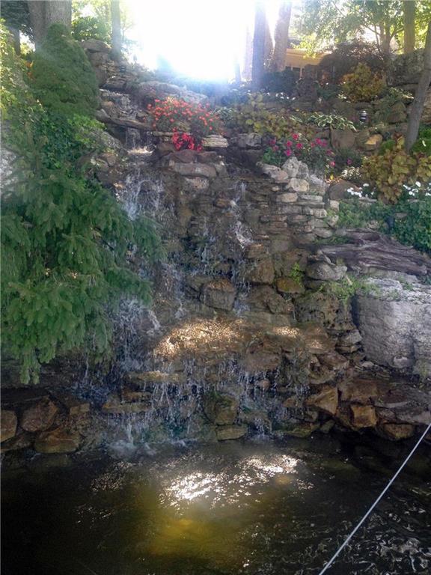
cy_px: 288
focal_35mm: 35
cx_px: 216
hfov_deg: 40.7
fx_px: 581
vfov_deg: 52.6
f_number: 2.4
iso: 80
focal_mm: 4.28
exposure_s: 1/120
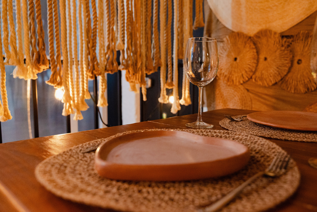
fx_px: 282
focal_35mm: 32
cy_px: 106
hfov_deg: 58.6
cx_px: 166
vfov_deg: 41.1
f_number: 3.5
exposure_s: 1/80
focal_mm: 29.5
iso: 4000
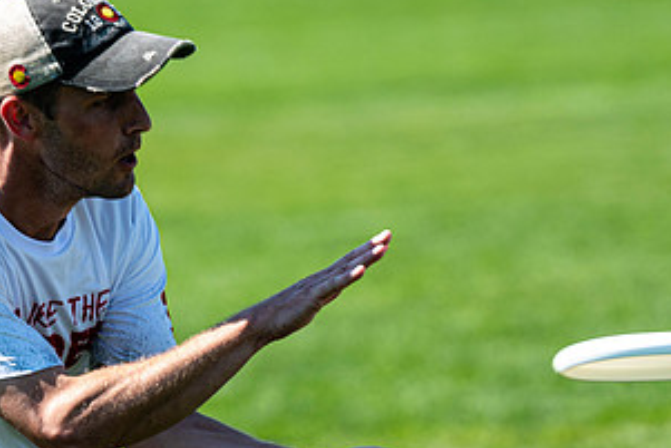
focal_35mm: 578
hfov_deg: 3.6
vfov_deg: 2.4
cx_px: 172
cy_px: 188
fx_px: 10778
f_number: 3.2
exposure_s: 1/1250
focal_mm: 200
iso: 100
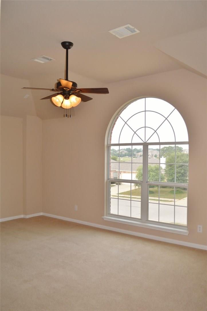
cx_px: 104
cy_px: 156
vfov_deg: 62.0
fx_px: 259
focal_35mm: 30
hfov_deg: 43.5
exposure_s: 1/125
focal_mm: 20
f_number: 4
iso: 160
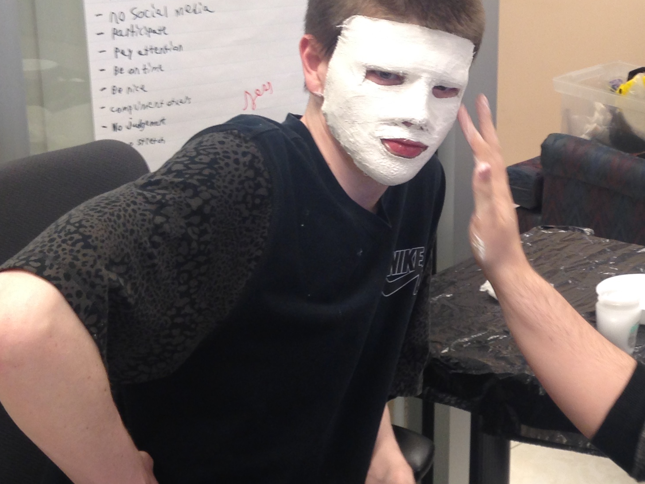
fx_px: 1379
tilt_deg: -18.3
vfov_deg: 19.9
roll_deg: -1.5
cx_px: 544
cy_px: 250
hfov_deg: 25.7
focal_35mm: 74
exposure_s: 1/20
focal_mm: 4.12
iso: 50
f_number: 2.4
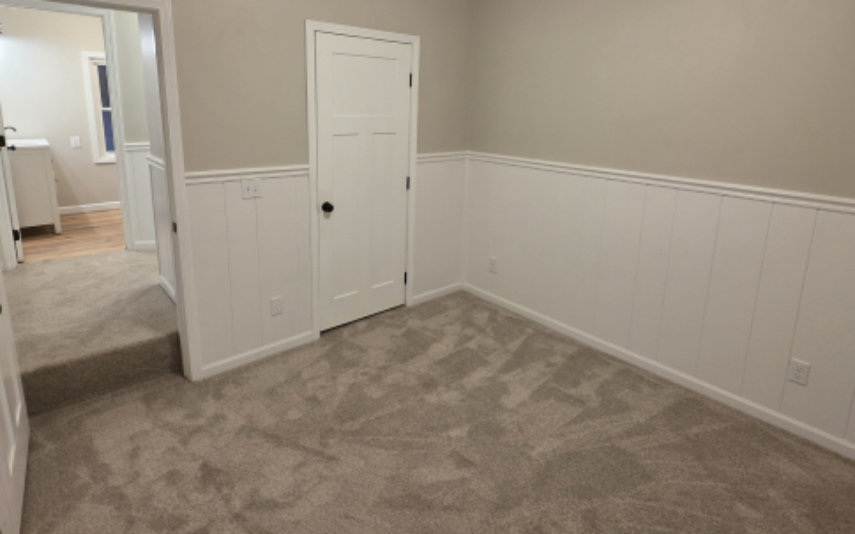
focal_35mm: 19
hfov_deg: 88.0
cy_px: 196
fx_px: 443
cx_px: 430
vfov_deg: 61.2
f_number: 1.9
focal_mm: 2.2
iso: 250
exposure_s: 1/60
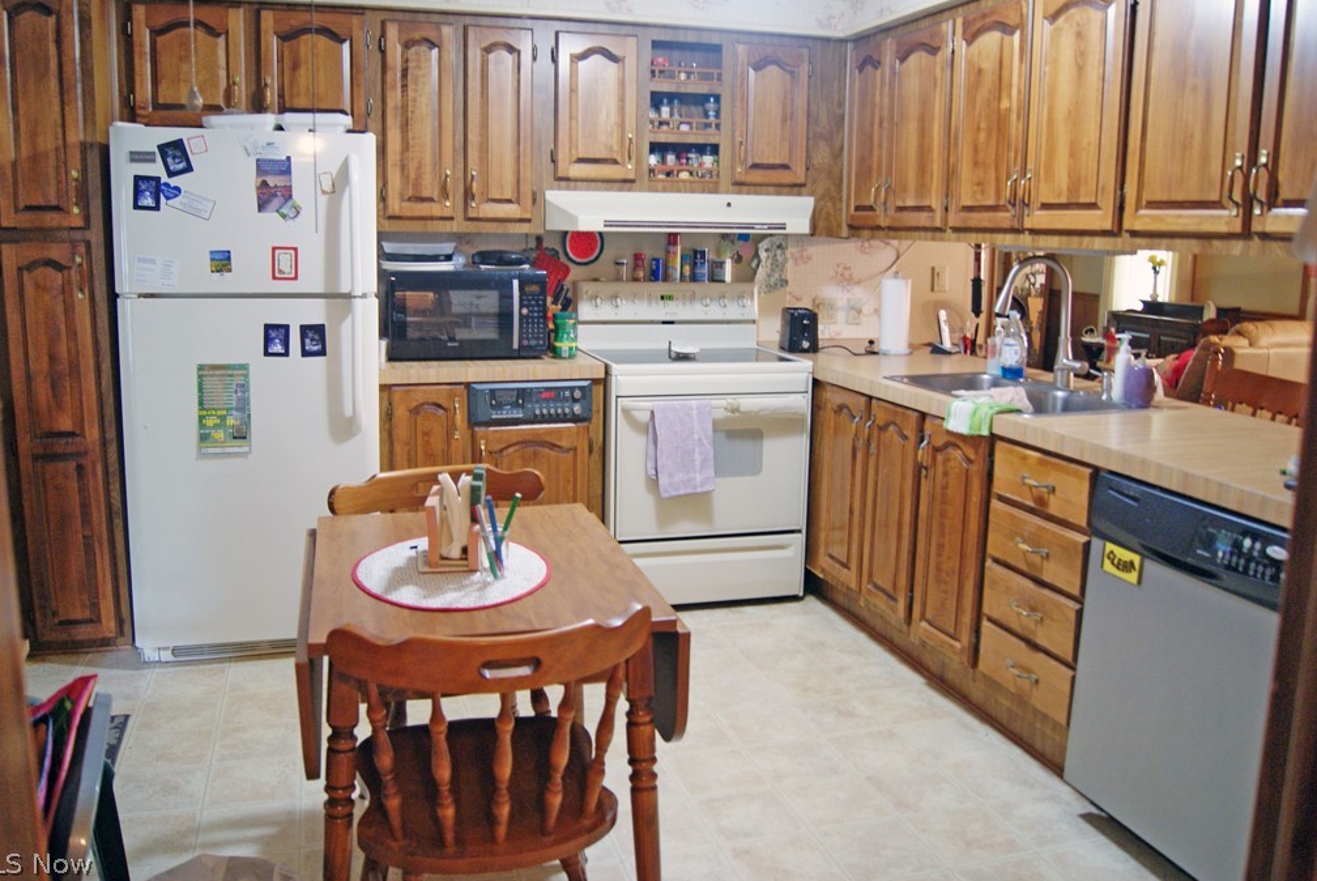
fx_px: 1062
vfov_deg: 45.0
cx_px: 667
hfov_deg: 63.6
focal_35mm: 29
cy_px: 412
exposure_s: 1/13
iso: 400
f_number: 3.5
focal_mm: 18
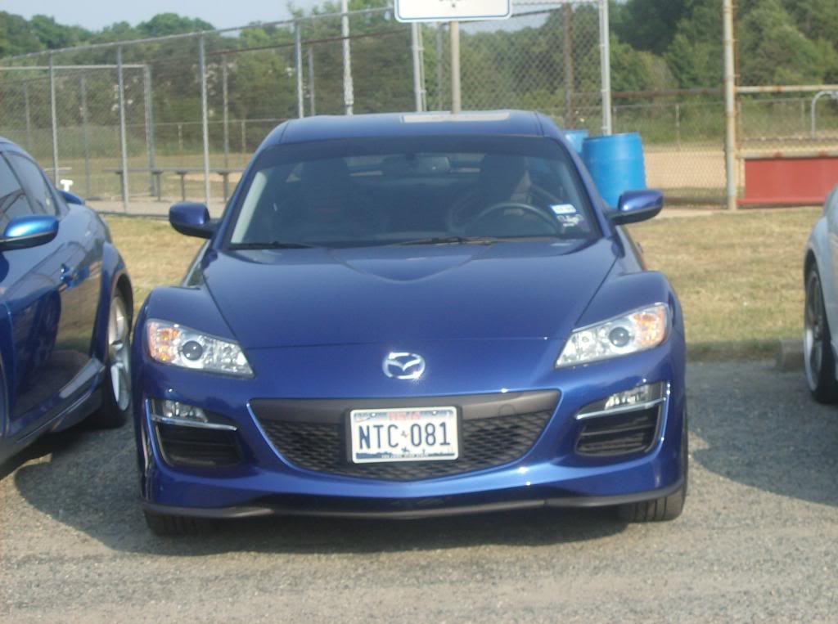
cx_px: 419
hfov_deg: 19.7
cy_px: 312
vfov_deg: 14.7
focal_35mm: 100
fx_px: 2415
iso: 100
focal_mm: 16.6
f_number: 4.6
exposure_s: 1/428
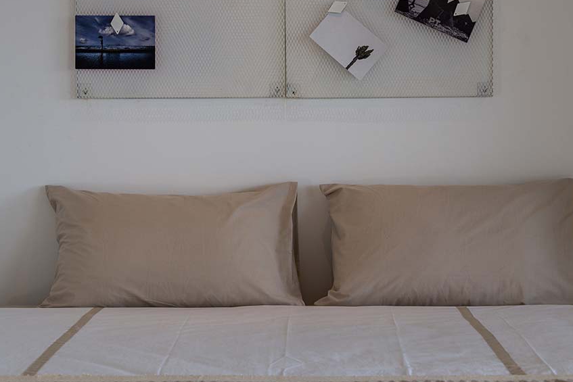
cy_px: 185
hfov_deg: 23.9
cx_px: 308
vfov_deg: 16.1
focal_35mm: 85
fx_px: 1353
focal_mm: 75
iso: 360
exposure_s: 1/200
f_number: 7.1
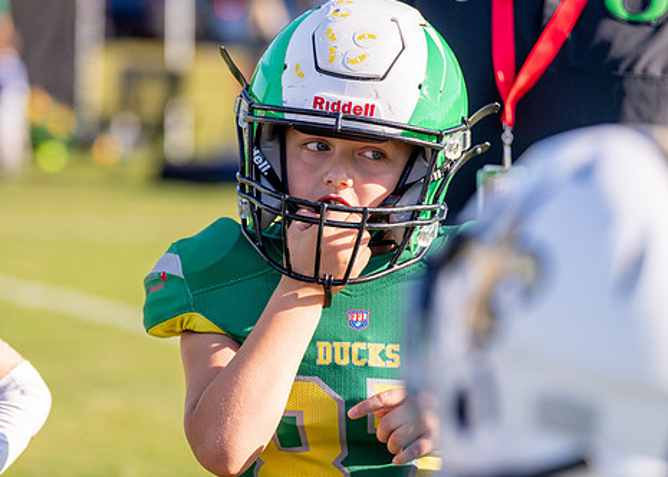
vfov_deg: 8.6
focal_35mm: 168
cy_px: 224
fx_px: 3187
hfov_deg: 12.0
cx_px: 331
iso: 320
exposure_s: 1/3200
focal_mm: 107
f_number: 2.8
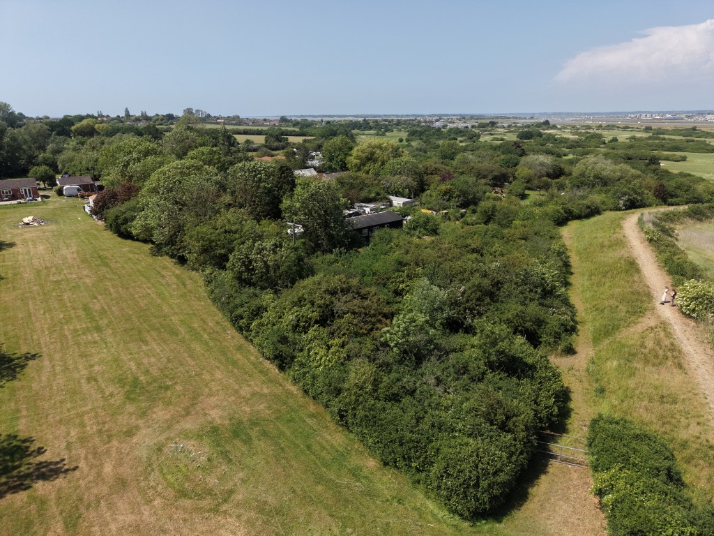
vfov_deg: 56.8
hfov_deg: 71.6
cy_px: 268
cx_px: 357
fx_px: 495
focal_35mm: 24
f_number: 1.8
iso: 200
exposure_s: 1/4000
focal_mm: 8.67
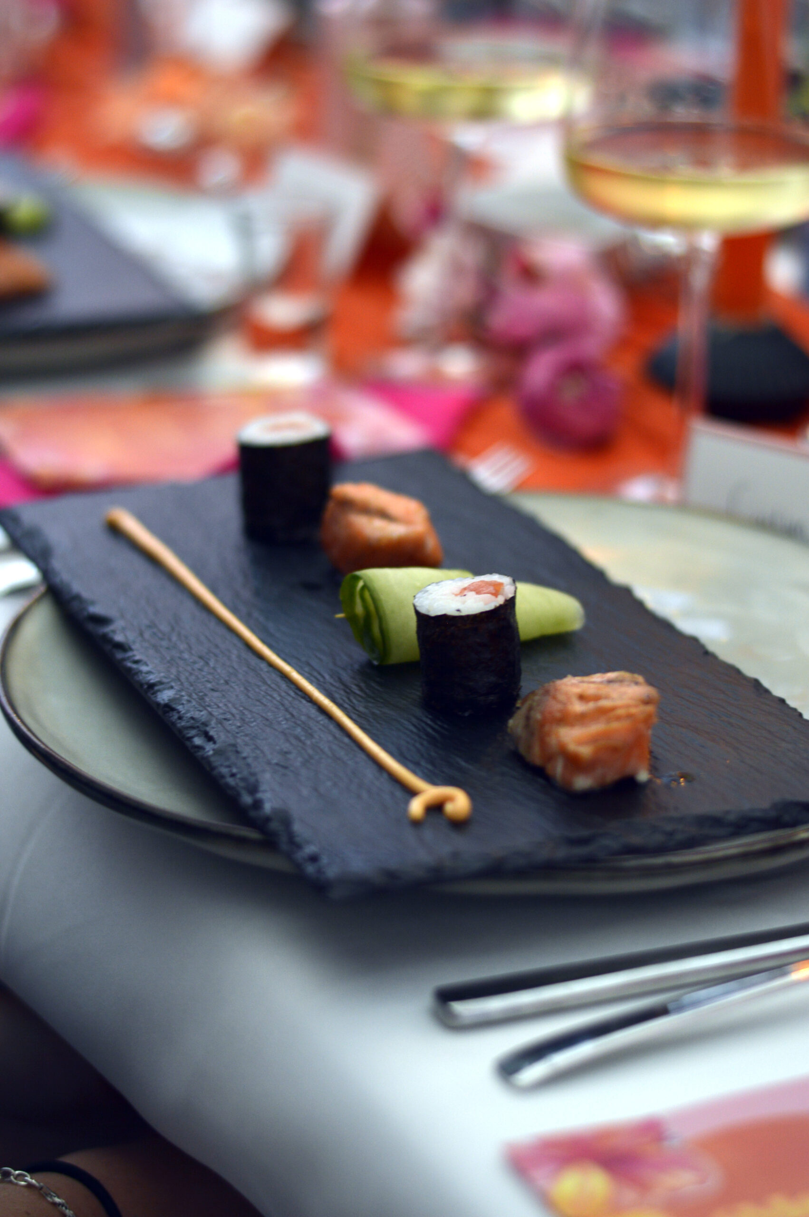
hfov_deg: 18.1
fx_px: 2533
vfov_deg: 27.0
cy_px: 608
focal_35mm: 75
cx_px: 404
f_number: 2
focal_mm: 50
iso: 200
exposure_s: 1/160
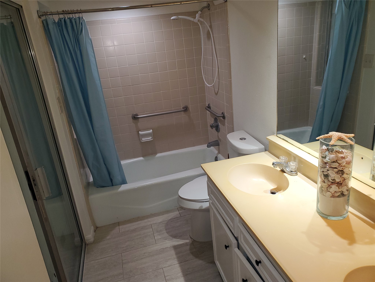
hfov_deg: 67.3
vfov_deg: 53.1
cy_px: 141
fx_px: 282
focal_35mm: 26
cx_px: 188
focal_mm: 4.3
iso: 100
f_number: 2.4
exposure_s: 1/60
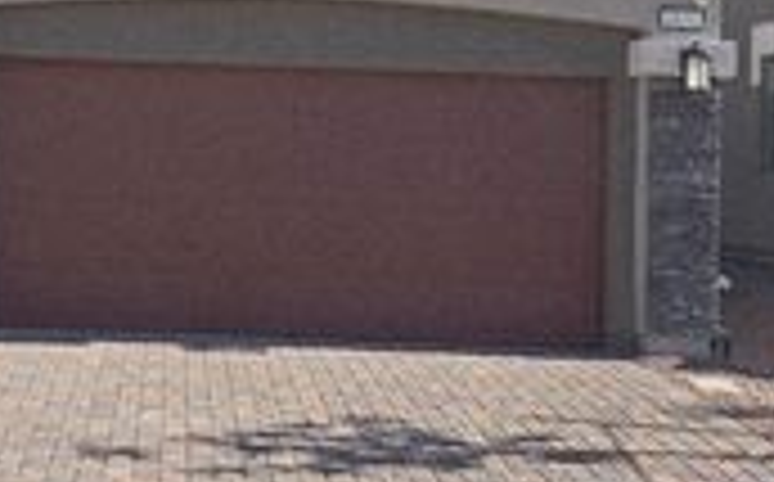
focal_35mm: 71
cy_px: 92
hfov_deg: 28.4
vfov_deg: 18.1
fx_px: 1496
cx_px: 158
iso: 12
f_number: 1.7
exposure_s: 1/614
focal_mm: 6.3
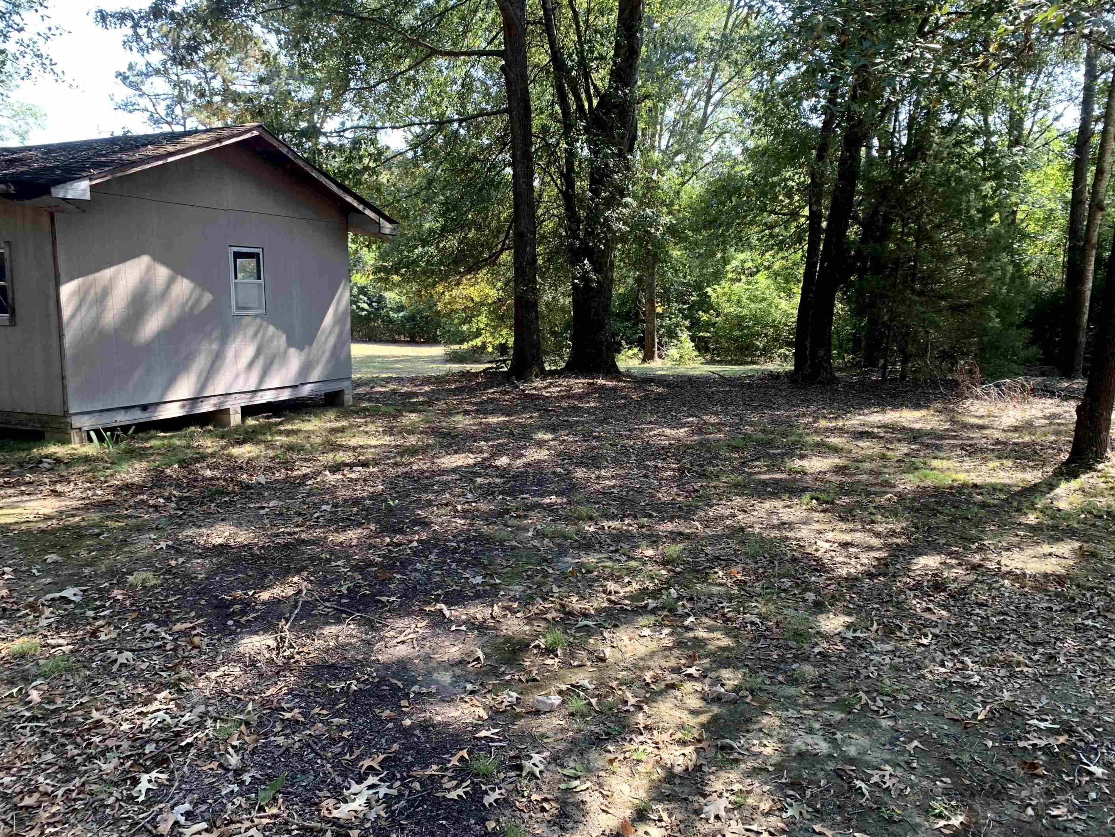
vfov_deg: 51.4
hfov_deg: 65.3
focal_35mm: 27
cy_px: 414
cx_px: 574
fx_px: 870
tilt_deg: -8.3
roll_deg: -0.3
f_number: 1.8
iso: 32
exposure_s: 1/122
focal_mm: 4.25
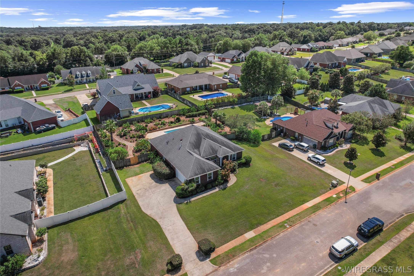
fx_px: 253
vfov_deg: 57.2
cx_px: 207
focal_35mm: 22
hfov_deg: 78.6
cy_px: 138
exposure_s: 1/500
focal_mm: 8.38
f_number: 2.8
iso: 110
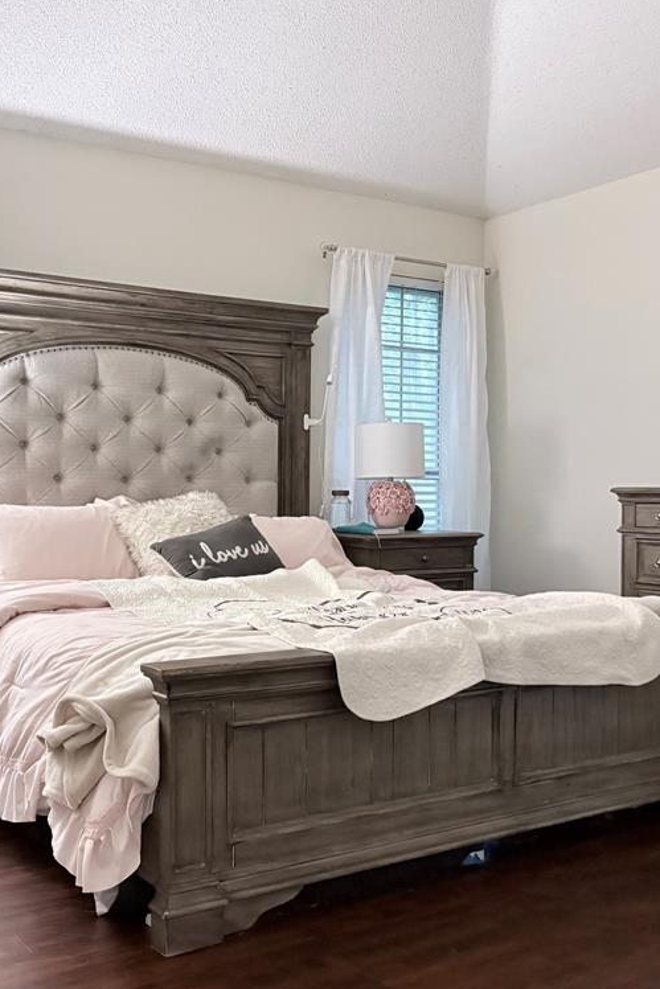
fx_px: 1017
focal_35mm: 37
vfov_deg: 51.9
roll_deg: +0.3
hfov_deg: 35.3
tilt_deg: -0.6
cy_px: 489
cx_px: 184
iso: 800
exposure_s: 1/30
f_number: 1.6
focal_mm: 5.96
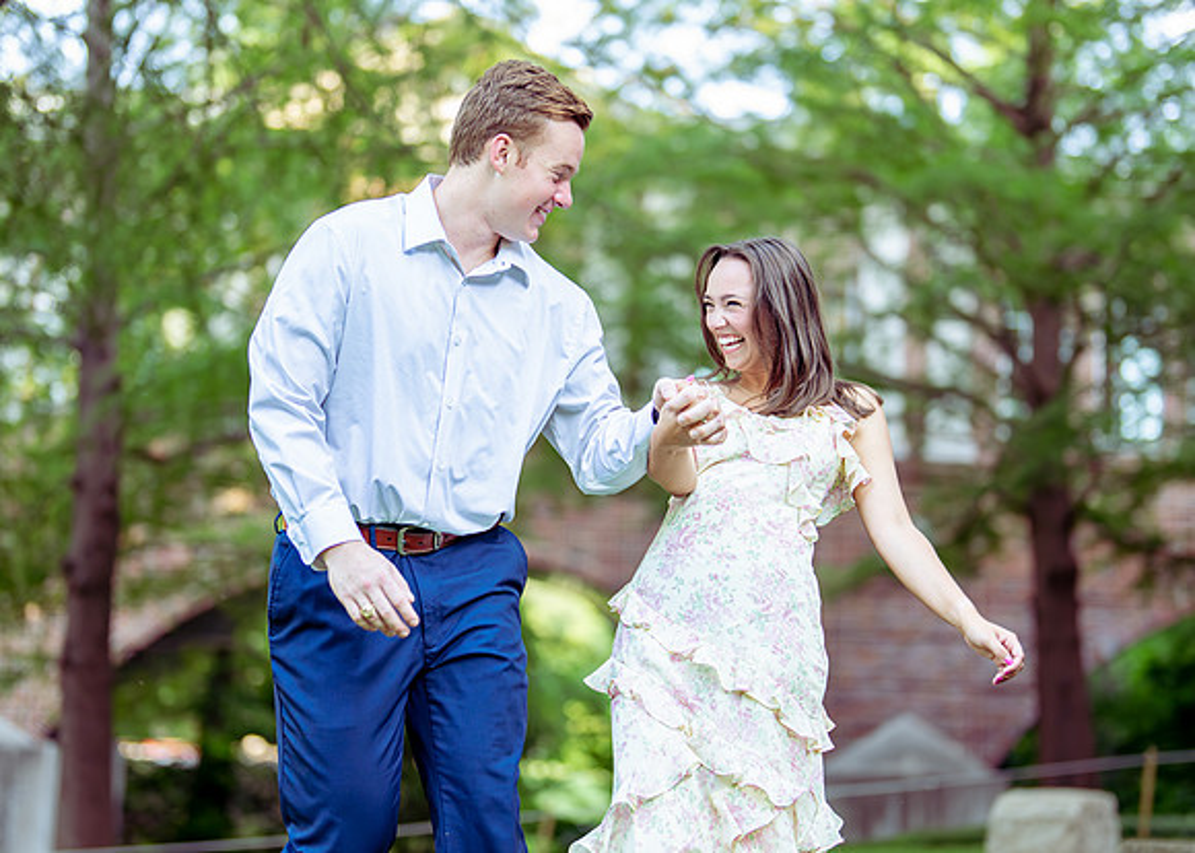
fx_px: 2457
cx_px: 603
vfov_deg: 19.7
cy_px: 412
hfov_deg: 27.3
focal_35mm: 72
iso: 500
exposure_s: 1/1000
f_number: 1.2
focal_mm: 50
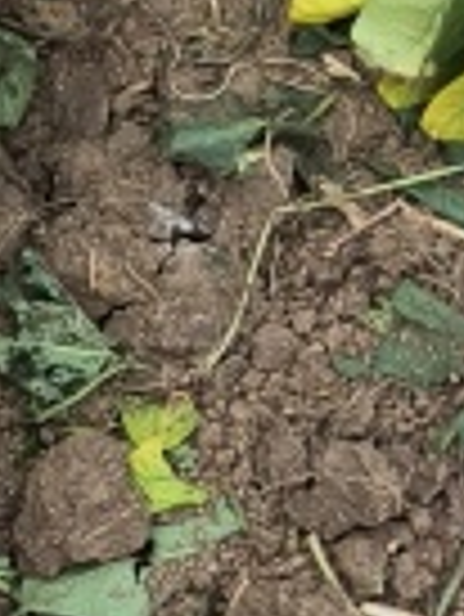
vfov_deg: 10.7
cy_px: 843
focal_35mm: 179
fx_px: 3194
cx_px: -982
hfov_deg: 7.3
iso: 50
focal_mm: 4.69
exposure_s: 1/622
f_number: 1.79
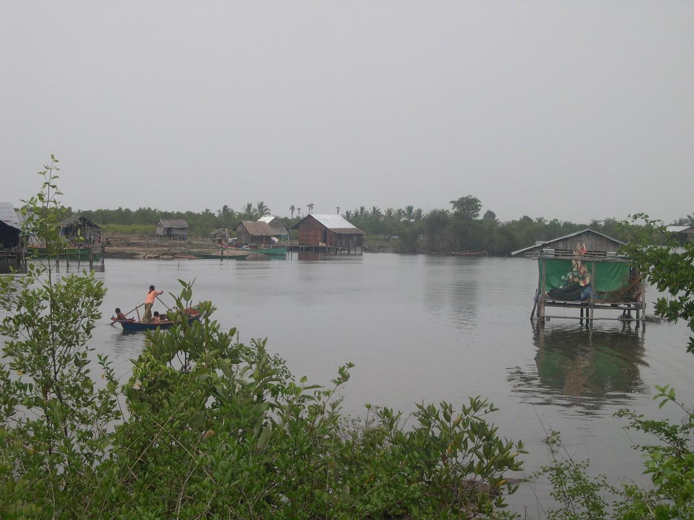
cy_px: 260
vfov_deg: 23.7
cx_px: 347
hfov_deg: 31.2
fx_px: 1243
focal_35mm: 62
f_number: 9.6
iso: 100
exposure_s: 1/178
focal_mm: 13.2
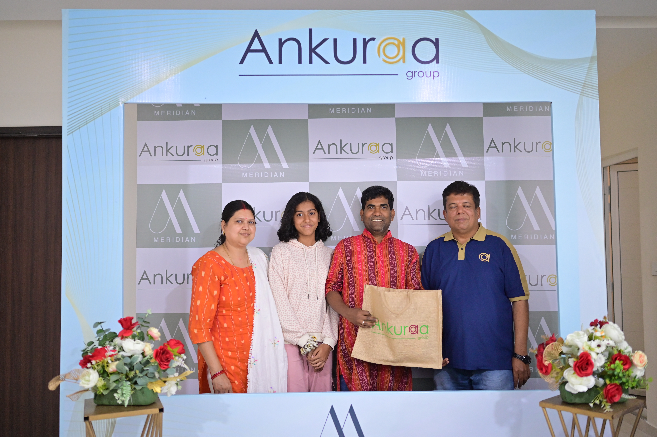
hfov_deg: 54.5
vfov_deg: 37.8
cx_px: 328
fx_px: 638
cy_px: 218
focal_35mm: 35
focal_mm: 35
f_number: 1.8
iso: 2000
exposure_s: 1/125
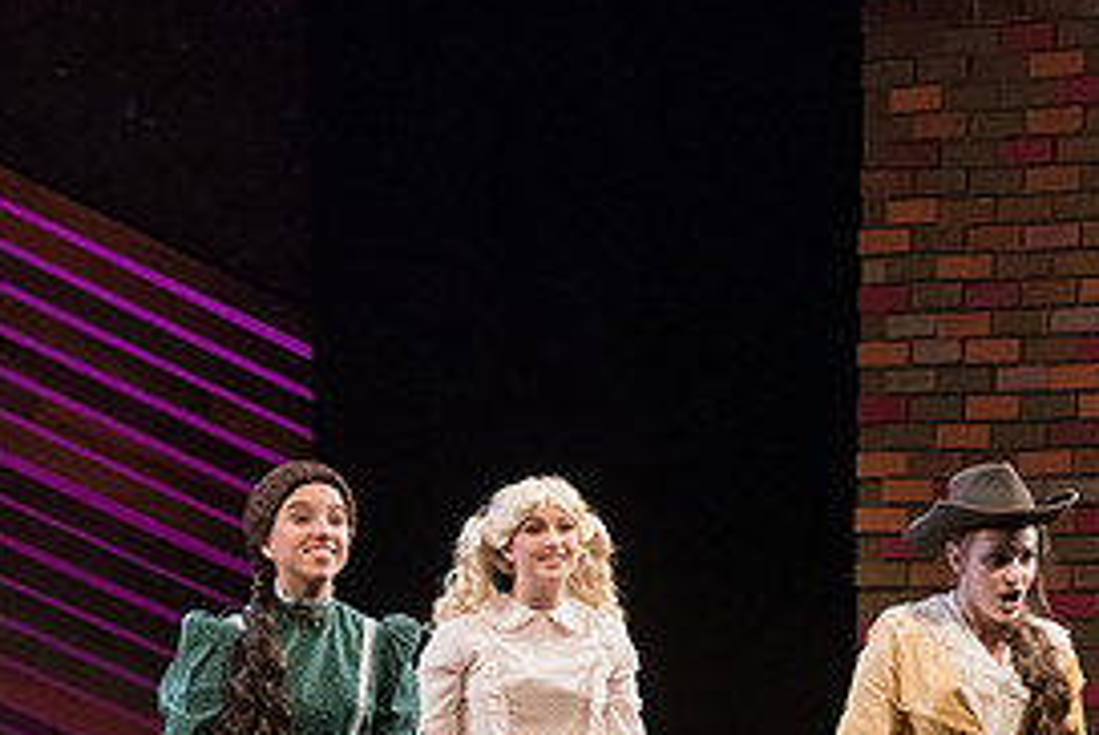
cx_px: 998
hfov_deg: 7.9
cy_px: 697
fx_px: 7946
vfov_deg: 5.3
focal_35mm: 260
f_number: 4
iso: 5000
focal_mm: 122
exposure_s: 1/320
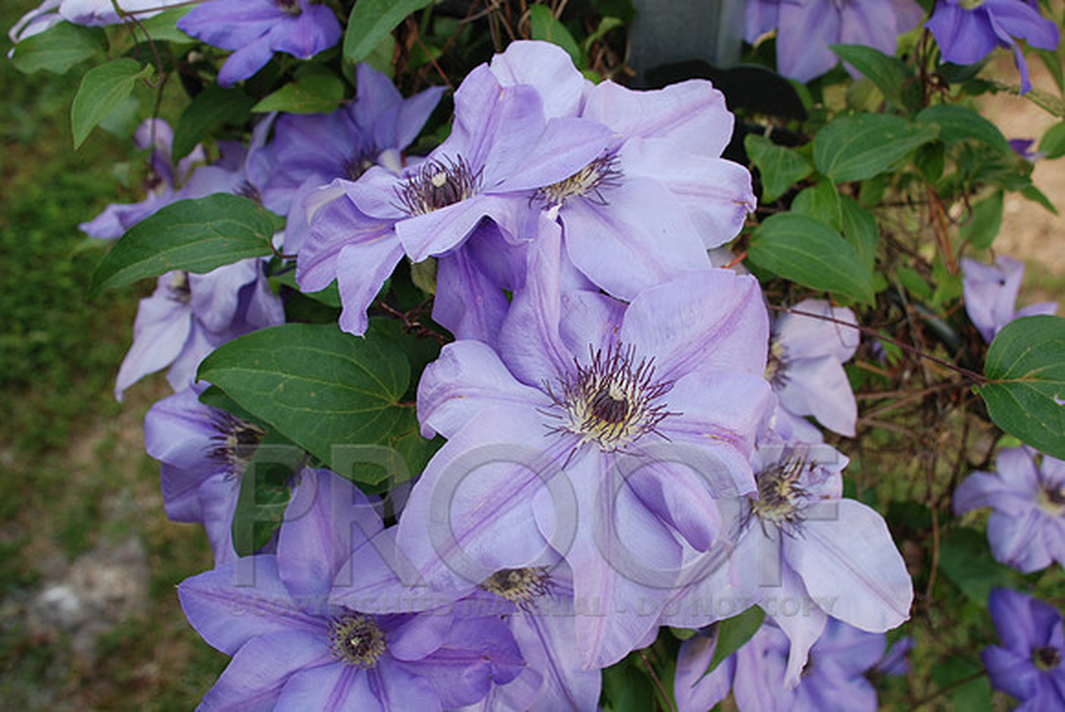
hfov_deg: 49.5
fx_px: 1155
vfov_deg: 34.3
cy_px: 356
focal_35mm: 39
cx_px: 532
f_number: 5
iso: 200
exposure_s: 1/100
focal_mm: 26
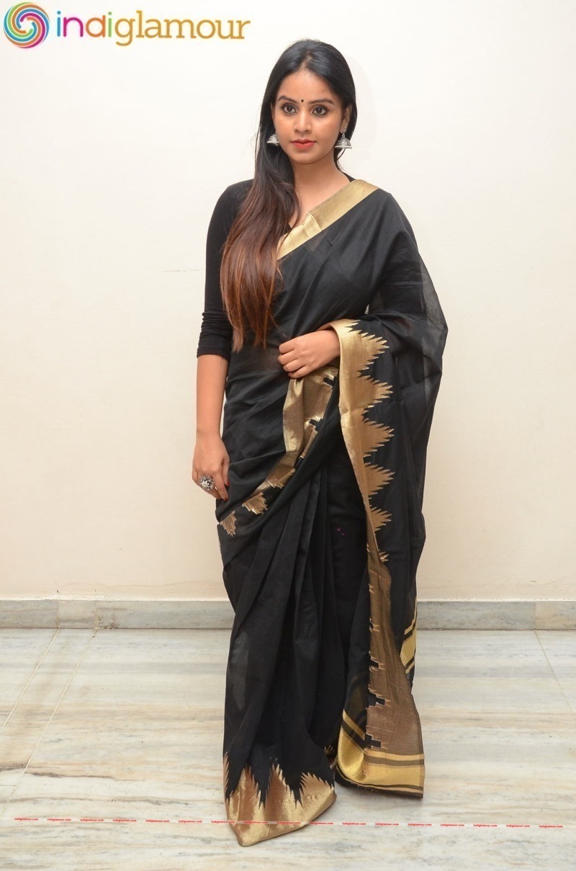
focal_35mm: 38
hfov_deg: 35.3
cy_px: 436
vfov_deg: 51.4
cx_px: 288
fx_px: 905
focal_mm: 25
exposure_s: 1/125
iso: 1250
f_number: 6.3
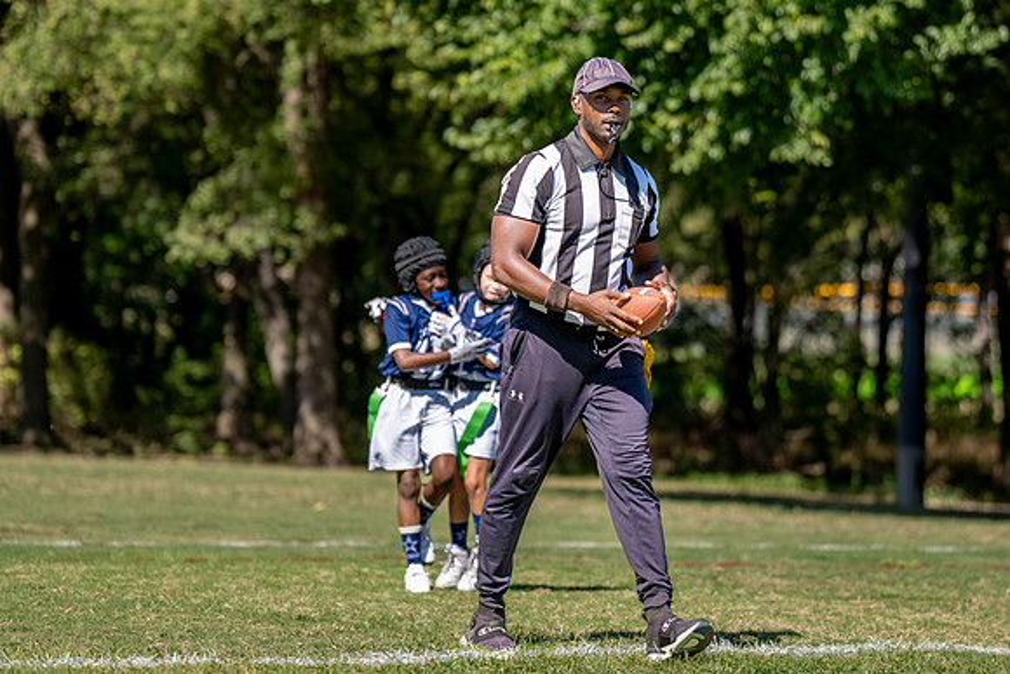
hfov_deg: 12.1
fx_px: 4758
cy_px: 225
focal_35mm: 170
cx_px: 565
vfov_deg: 8.1
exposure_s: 1/2500
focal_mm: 125
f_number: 2.8
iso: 160
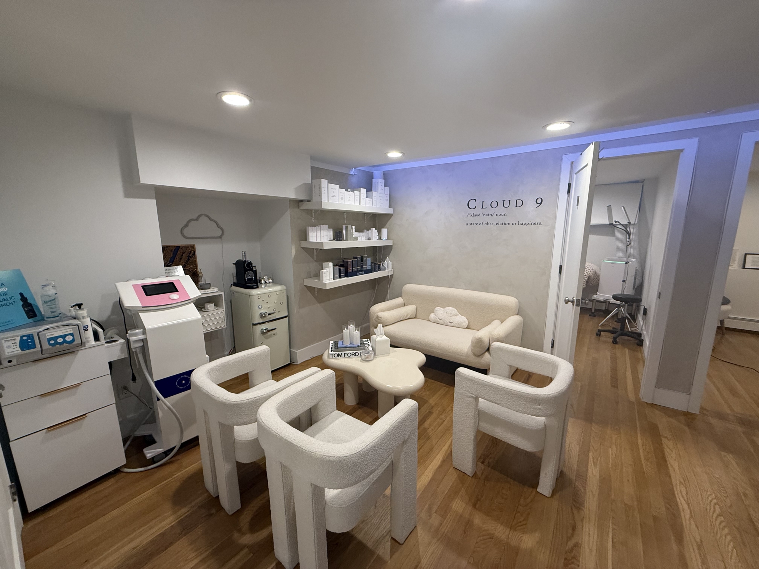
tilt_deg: -10.4
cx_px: 380
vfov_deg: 85.7
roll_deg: +0.0
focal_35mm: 14
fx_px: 307
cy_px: 284
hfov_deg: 102.1
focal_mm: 2.22
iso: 250
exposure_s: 1/120
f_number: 2.2
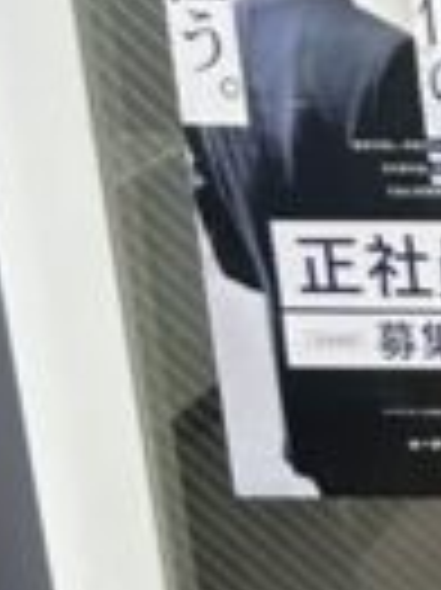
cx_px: 1220
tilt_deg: -23.7
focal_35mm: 159
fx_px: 2705
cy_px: 770
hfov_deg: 8.2
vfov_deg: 12.1
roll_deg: -1.0
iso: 250
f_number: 1.5
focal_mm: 5.7
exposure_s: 1/50
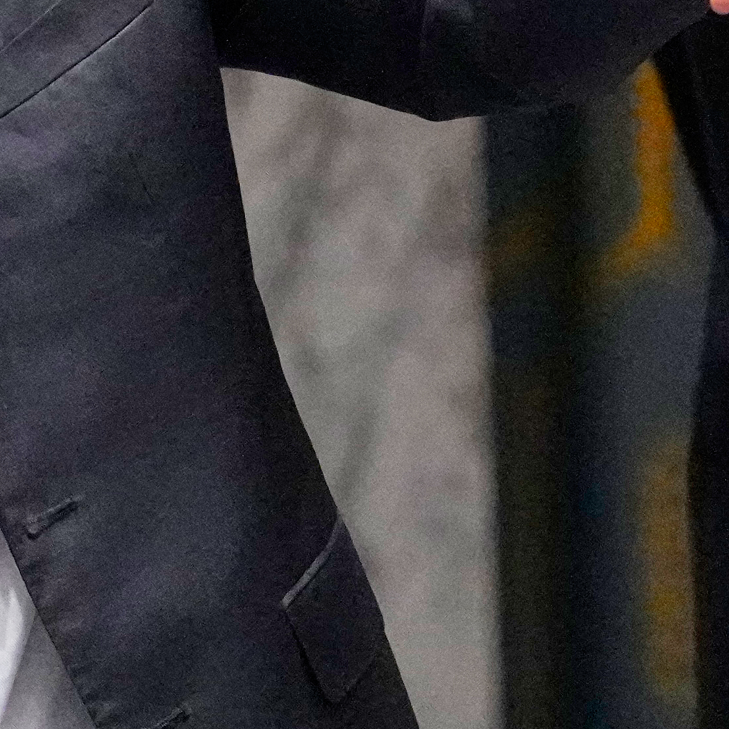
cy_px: 61
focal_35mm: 1940
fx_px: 46223
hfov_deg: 0.9
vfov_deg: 0.9
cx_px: -198
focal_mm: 300
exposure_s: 1/320
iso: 8000
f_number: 2.8
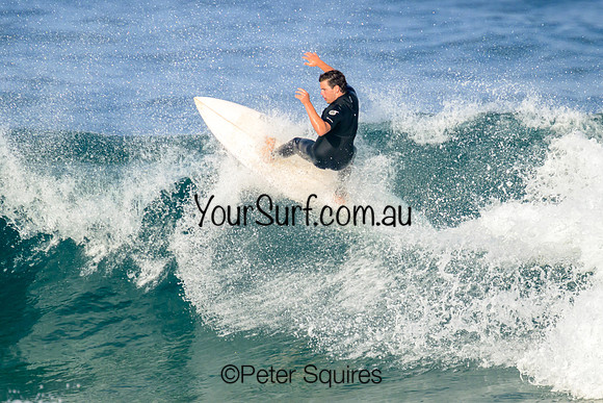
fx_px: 15256
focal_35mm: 911
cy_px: 182
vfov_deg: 1.5
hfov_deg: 2.3
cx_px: 331
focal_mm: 760
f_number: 11
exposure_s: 1/1600
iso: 900
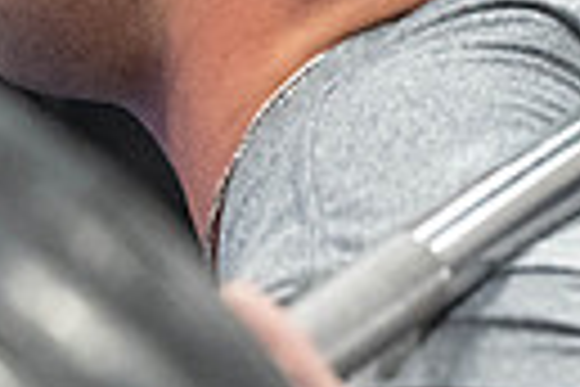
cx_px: 890
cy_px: 241
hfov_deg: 5.1
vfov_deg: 3.4
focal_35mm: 404
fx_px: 6508
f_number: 2.8
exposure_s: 1/250
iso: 6400
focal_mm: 90
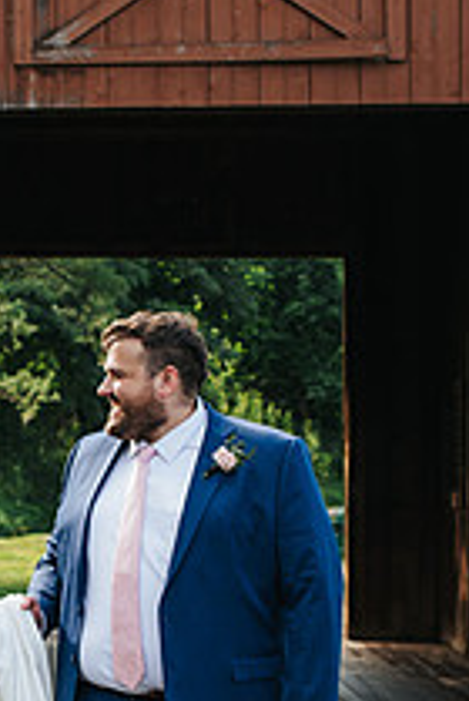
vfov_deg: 17.5
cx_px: -16
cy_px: 631
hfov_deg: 11.8
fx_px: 2240
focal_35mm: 115
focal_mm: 35
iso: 140
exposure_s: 1/400
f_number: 3.2
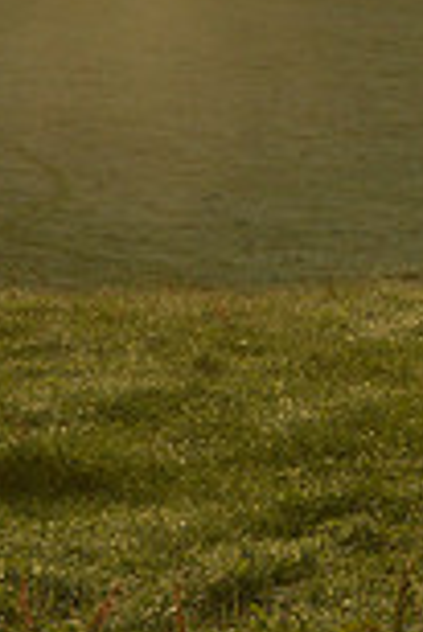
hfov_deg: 5.0
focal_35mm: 263
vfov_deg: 7.8
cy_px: -94
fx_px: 4625
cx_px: 1162
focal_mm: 70
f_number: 10
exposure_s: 1/800
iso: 1600
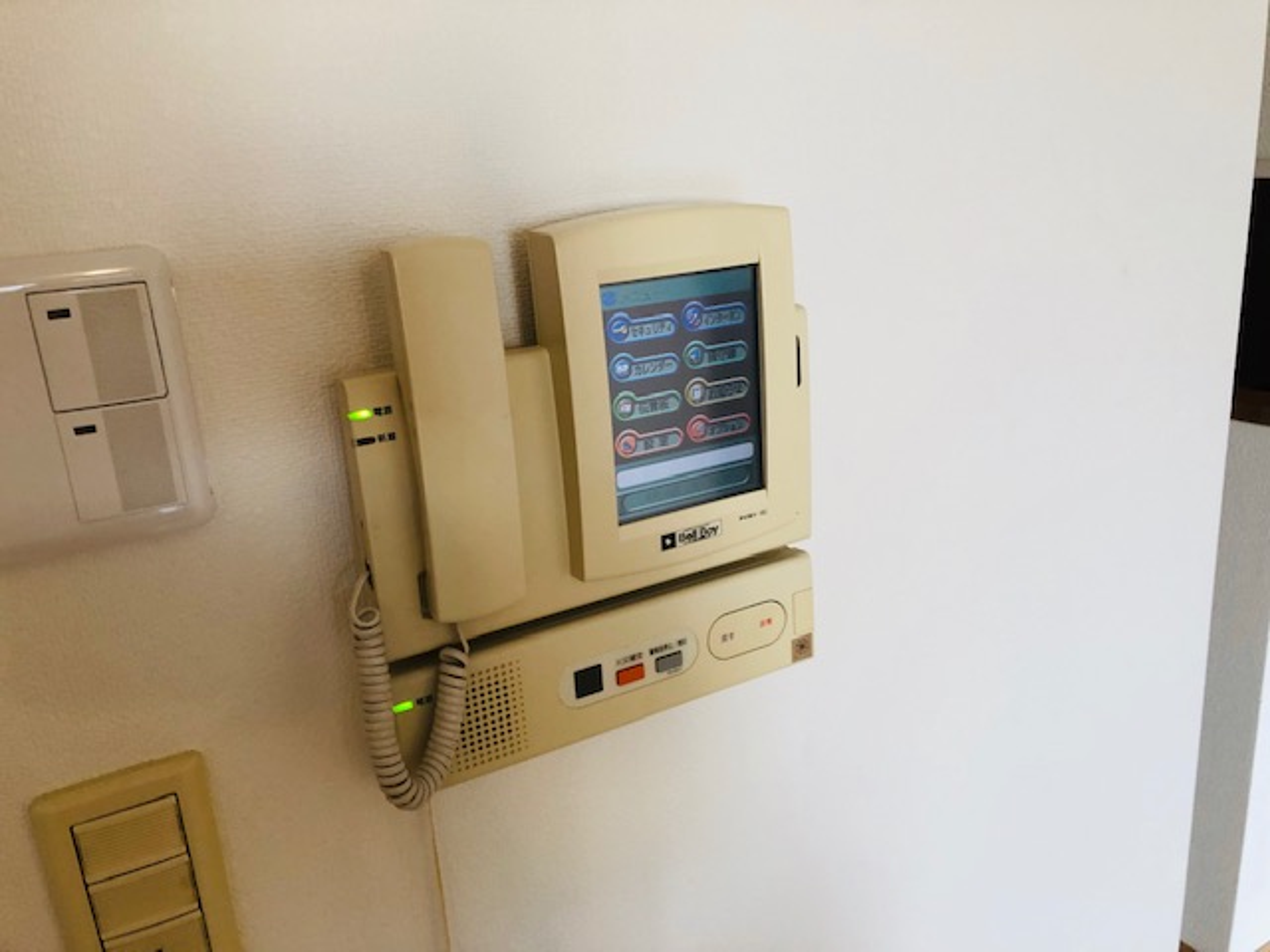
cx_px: 635
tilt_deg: -15.5
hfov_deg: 63.4
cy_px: 476
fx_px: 1027
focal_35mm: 28
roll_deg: +3.4
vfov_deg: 49.7
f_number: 1.8
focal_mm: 3.99
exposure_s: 1/33
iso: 40
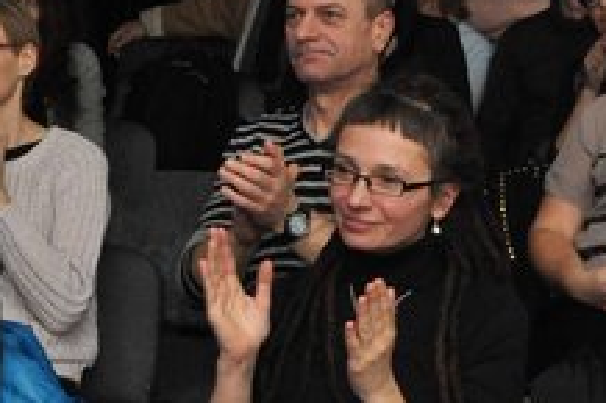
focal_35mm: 143
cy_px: 297
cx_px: 164
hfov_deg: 14.3
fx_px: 2405
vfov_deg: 9.6
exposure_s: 1/60
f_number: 14
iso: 1600
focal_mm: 32
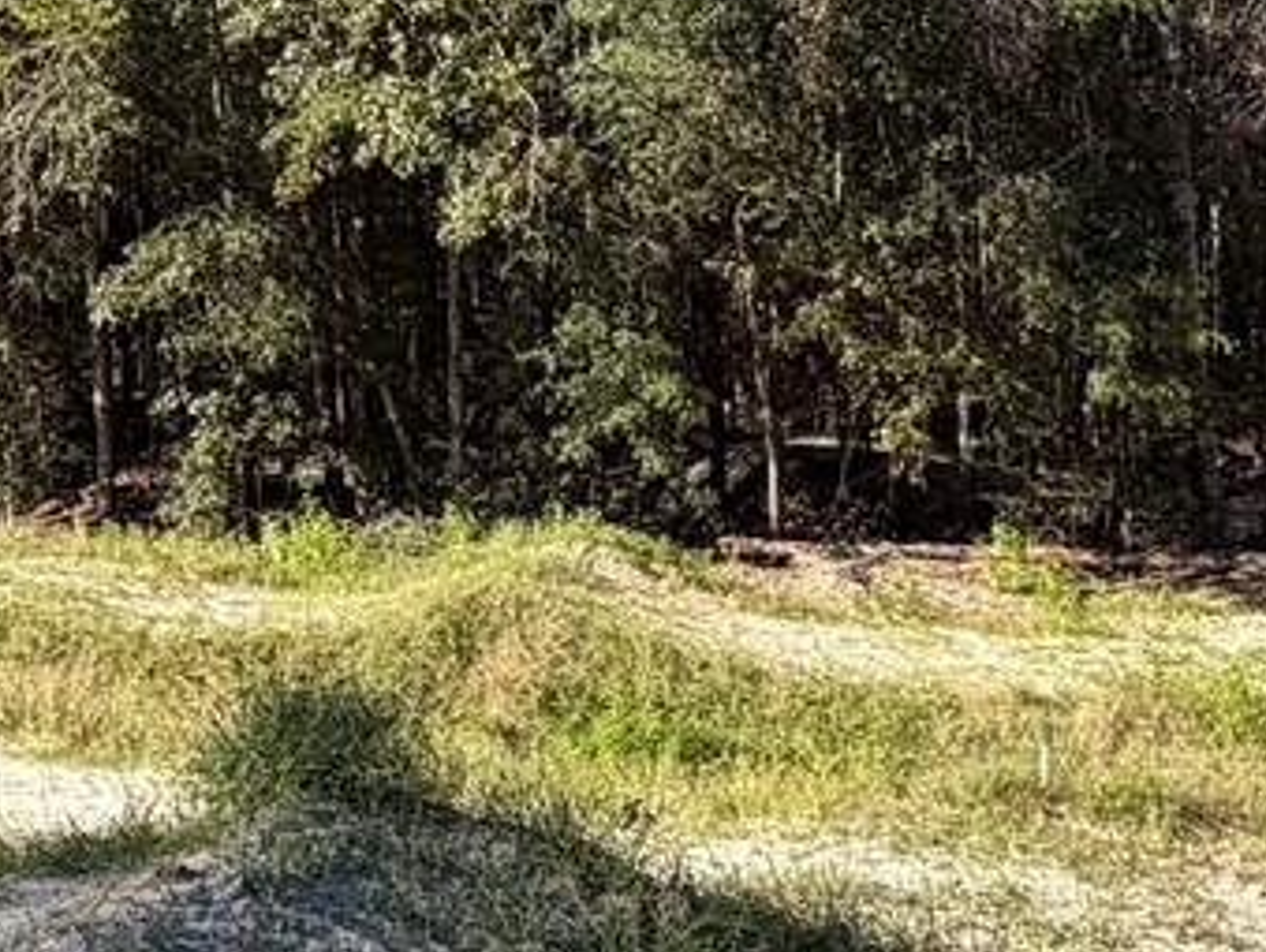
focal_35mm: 66
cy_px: 149
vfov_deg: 21.9
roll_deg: +0.8
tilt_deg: +0.9
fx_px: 2416
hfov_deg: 29.0
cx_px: 332
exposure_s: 1/559
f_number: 2.2
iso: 40
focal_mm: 2.22
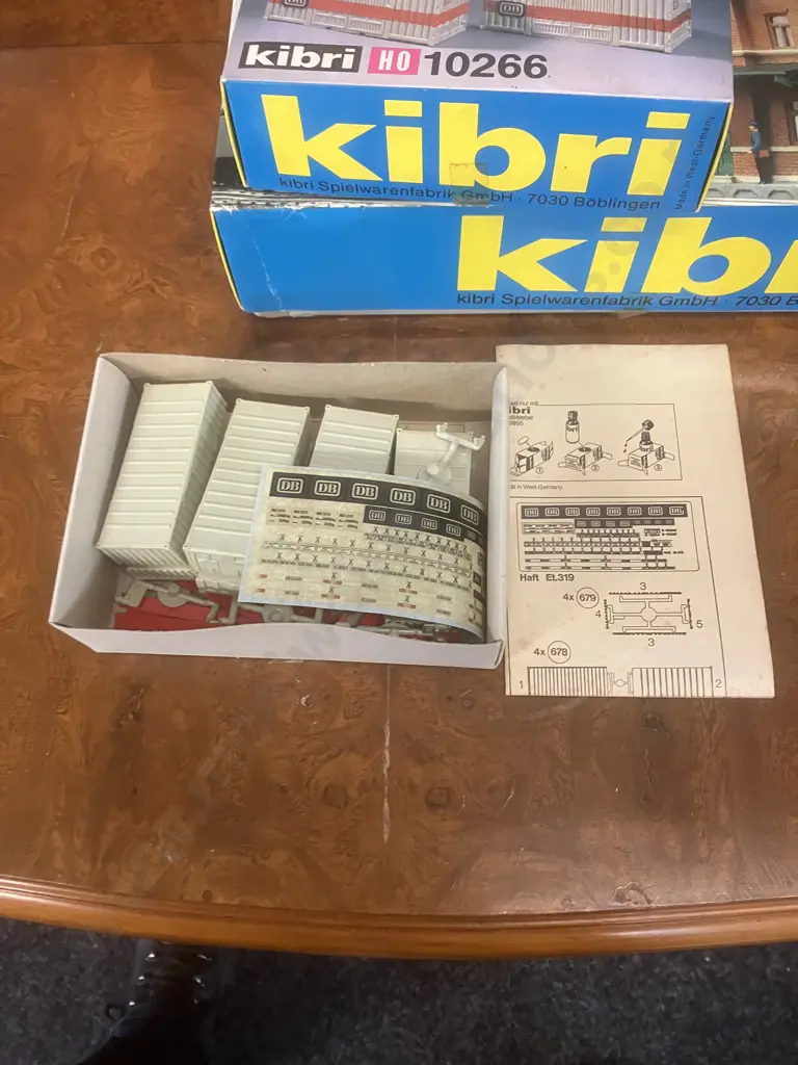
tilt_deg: -69.6
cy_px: 532
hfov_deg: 49.7
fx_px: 861
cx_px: 399
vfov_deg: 63.4
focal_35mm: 28
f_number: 1.8
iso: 250
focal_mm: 3.99
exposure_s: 1/50
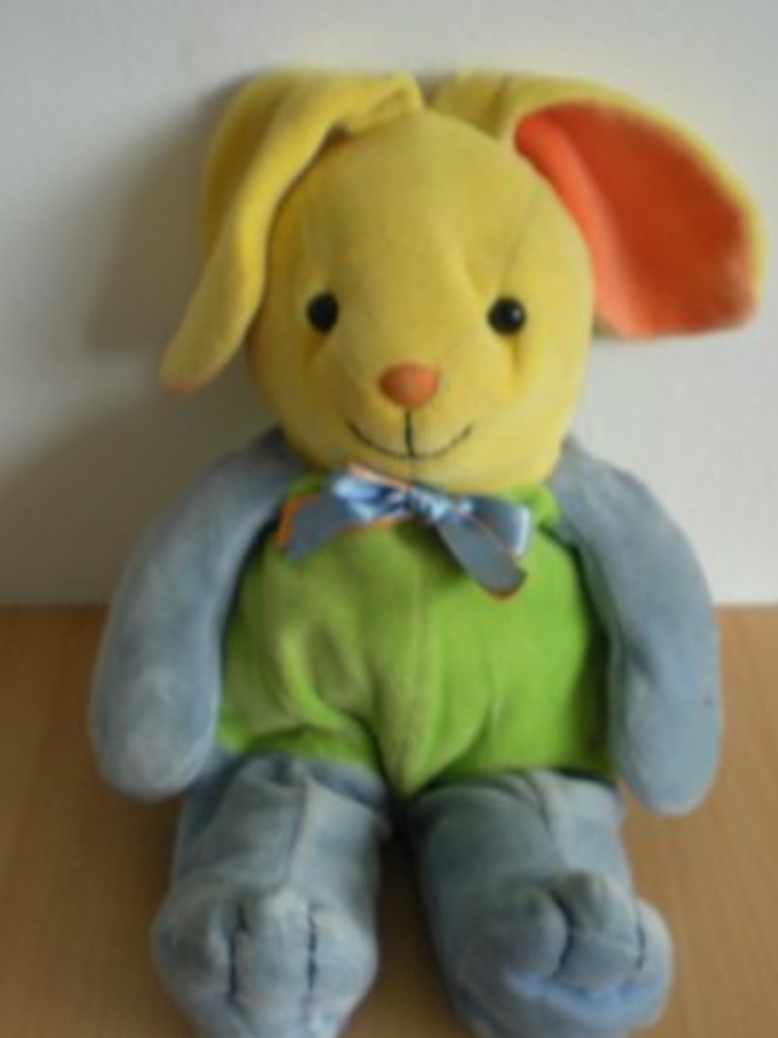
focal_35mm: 55
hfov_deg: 26.5
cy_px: 544
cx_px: 422
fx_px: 1649
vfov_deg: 34.9
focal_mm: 6.3
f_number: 3.1
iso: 200
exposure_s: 1/13.5
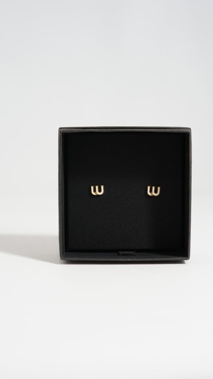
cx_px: 123
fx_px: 532
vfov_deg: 39.2
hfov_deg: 22.6
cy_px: 188
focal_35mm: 53
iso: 640
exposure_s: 1/25
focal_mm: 50
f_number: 6.3
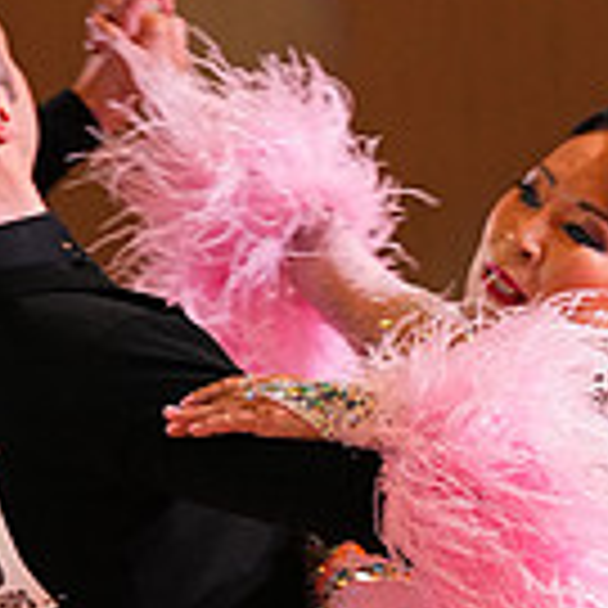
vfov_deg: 3.3
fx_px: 10552
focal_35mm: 531
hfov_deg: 3.3
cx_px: 236
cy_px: 914
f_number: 5
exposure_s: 1/320
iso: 4000
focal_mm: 145
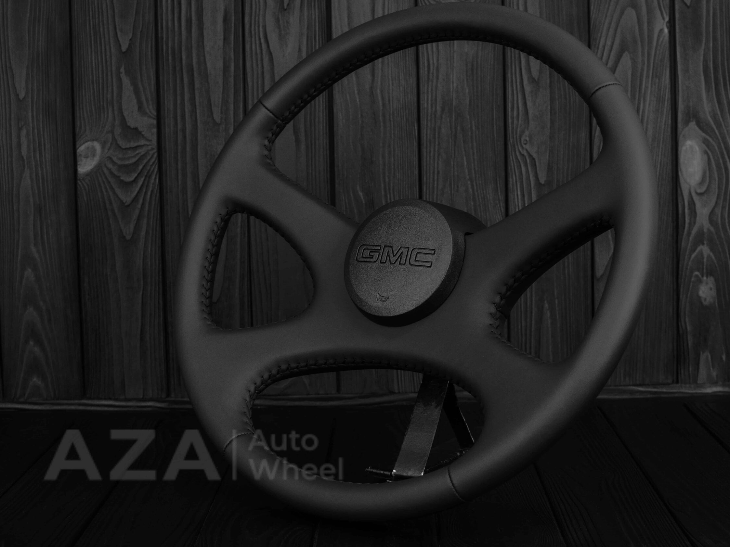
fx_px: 1213
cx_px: 411
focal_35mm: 58
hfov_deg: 33.4
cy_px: 271
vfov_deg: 25.4
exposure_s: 1/125
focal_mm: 35
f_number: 6.3
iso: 500
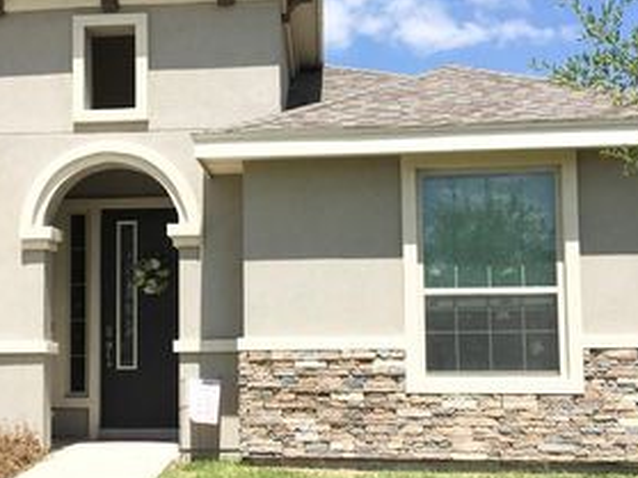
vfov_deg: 28.0
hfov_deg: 36.5
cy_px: 278
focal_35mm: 52
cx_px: 220
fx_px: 958
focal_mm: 4.15
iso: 25
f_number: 2.2
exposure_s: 1/3077
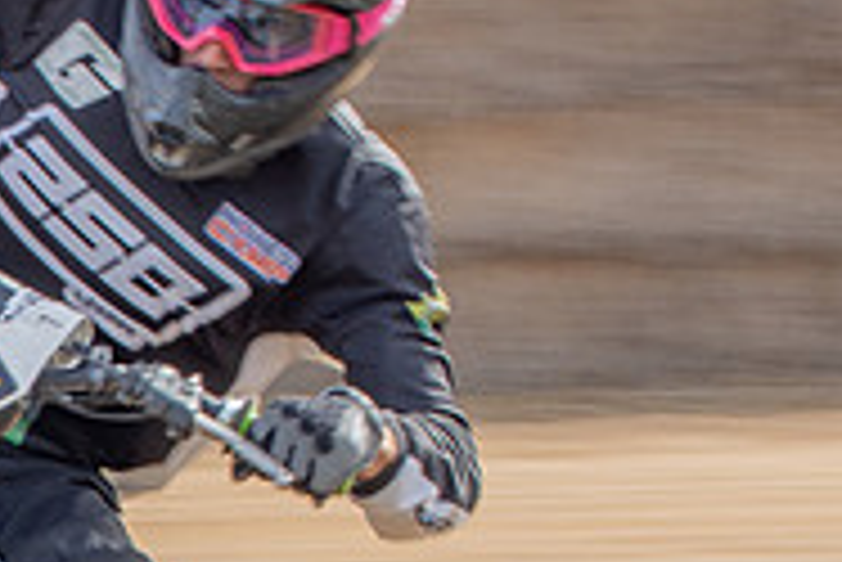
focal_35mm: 536
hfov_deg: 3.8
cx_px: -599
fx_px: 12546
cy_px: 536
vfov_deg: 2.6
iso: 100
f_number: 11
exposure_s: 1/100
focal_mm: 78
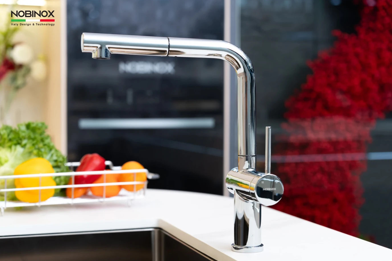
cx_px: 195
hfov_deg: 28.8
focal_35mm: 70
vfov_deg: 19.5
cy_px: 131
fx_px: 762
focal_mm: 69
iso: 400
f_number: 4
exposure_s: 1/125
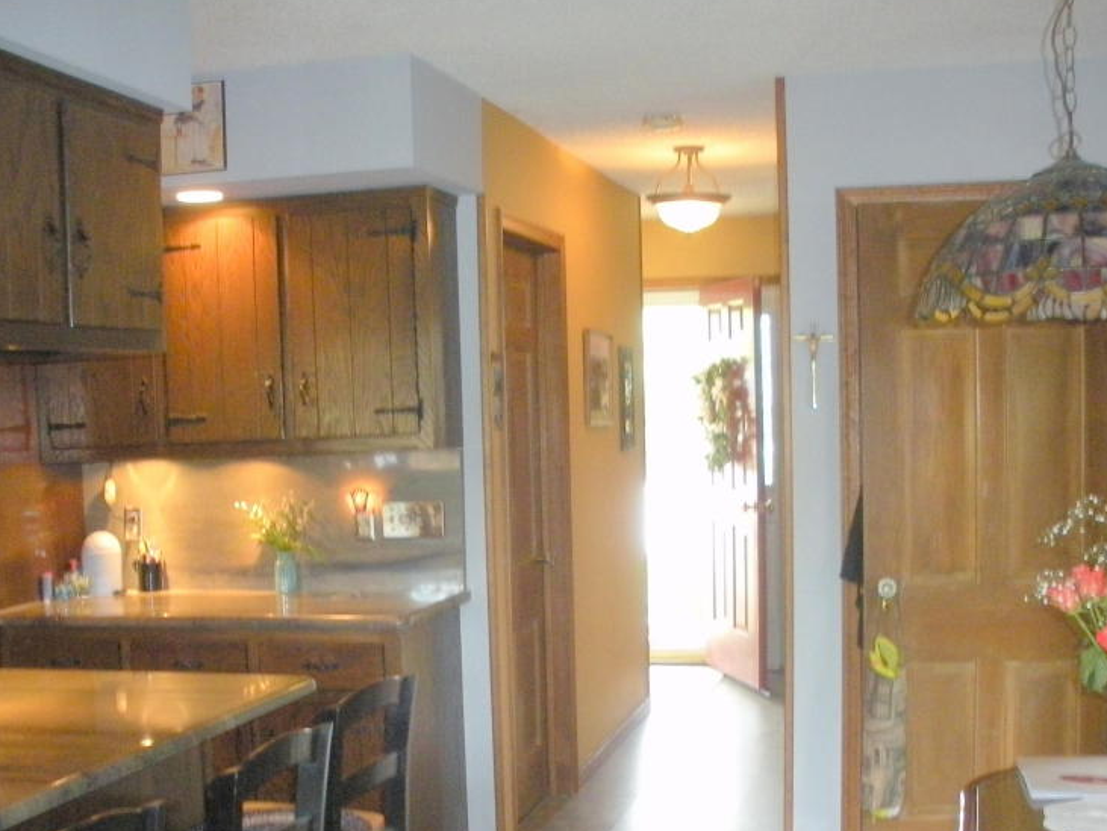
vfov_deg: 29.4
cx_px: 530
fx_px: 1568
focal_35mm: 49
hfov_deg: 38.9
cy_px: 572
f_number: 3.5
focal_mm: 6.3
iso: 400
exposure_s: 1/30
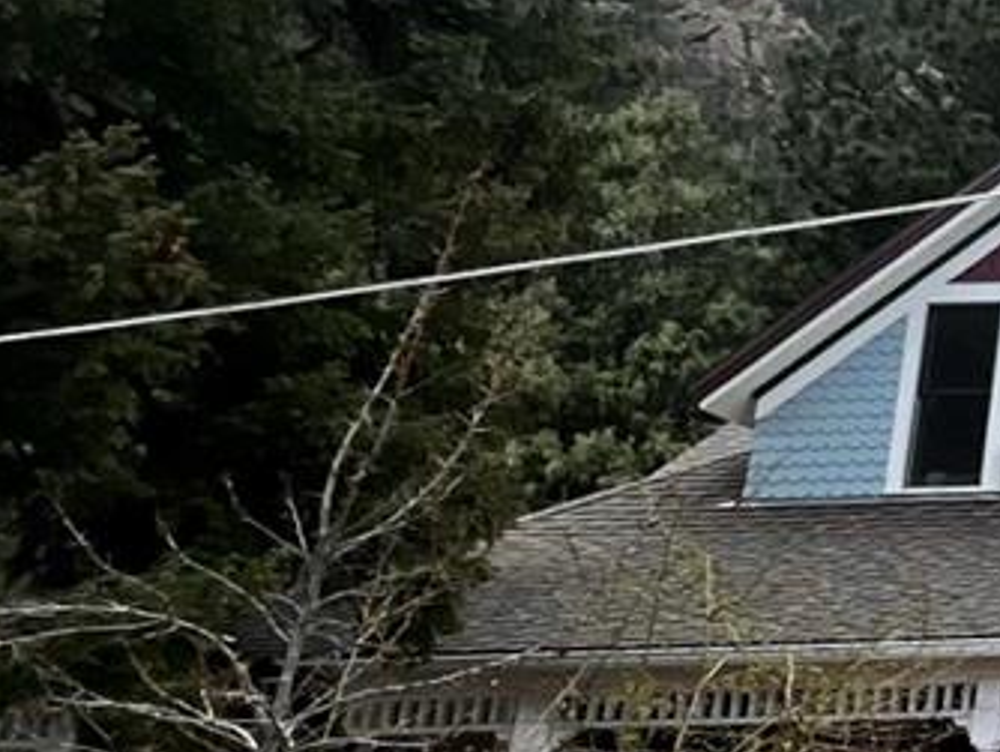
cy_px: 389
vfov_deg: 26.1
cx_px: 1976
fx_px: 1619
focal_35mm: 56
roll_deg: +2.5
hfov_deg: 19.6
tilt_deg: +15.1
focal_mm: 1.57
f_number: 1.8
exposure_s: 1/469
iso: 32
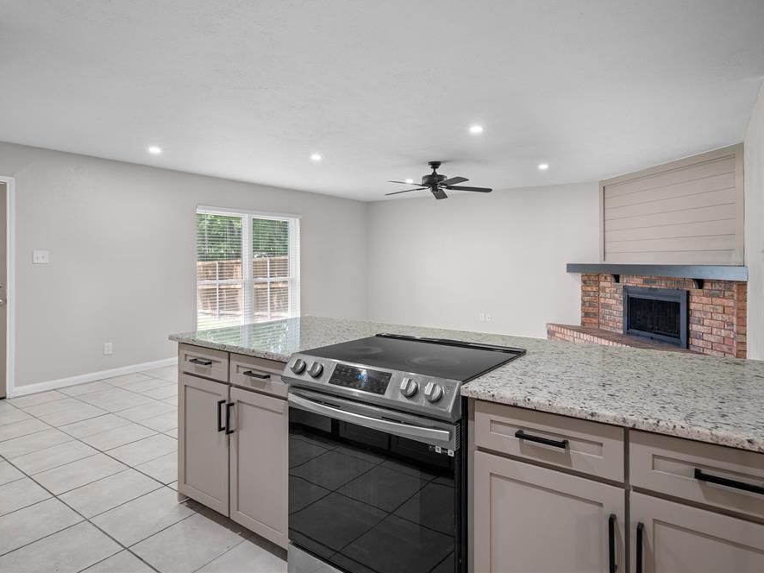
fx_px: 441
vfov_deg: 65.9
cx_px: 391
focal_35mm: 20
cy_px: 280
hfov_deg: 81.7
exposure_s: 1/1.25
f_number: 7.1
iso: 800
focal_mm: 18
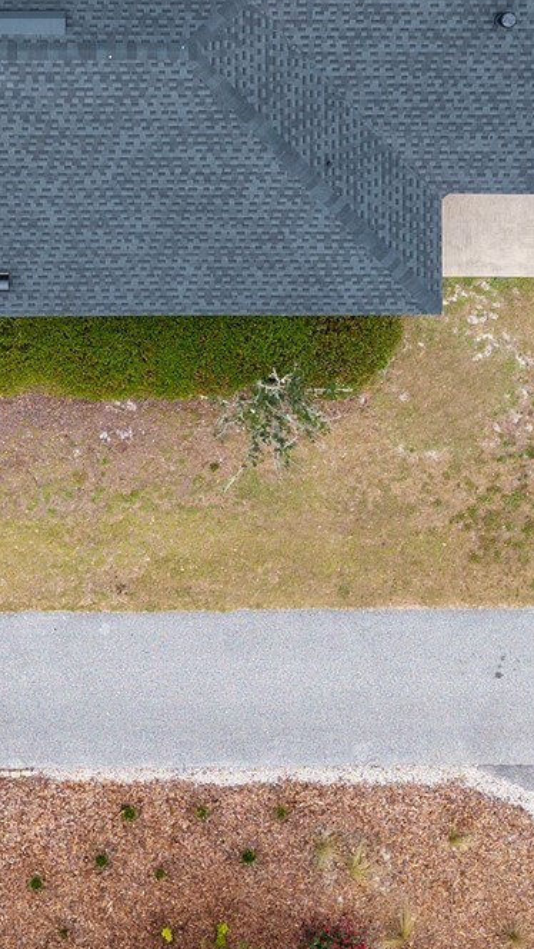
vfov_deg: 32.1
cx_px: 194
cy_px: 140
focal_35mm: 63
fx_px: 1584
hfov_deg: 19.1
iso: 100
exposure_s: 1/500
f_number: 1.8
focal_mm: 8.67
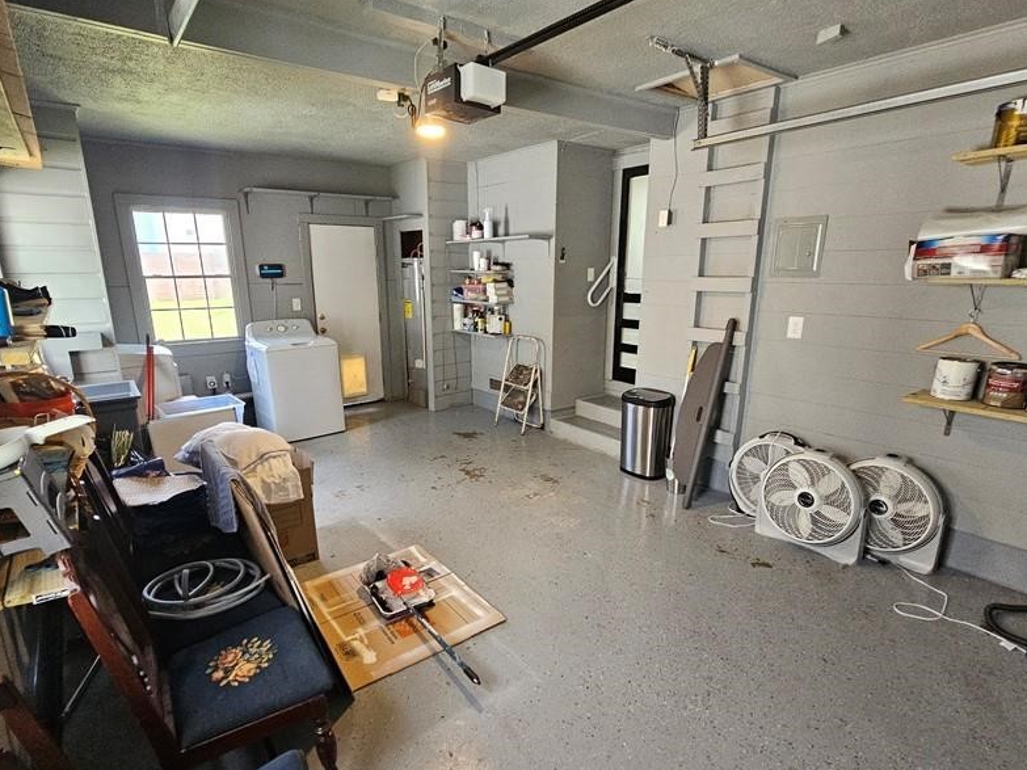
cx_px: 498
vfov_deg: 74.5
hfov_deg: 91.0
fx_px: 504
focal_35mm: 17
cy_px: 424
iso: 320
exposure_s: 1/60
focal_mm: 2.2
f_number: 2.2
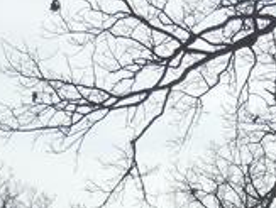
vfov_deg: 7.8
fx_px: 1502
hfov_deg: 10.1
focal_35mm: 188
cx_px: 437
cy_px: 315
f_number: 4
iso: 125
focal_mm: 8.7
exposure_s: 1/1250
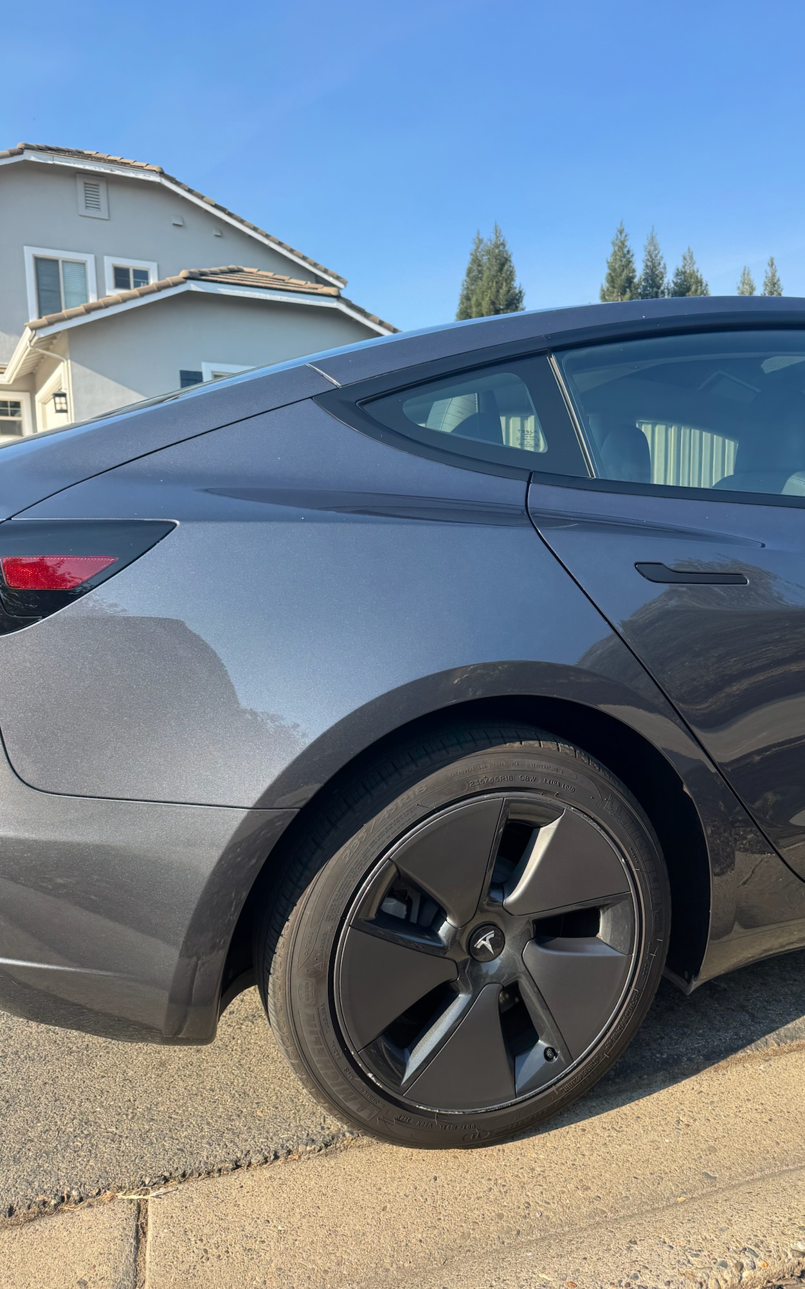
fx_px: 913
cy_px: 651
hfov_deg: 47.3
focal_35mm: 26
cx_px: 489
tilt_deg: -8.8
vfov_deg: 70.4
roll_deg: +0.1
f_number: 1.78
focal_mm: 6.76
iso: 80
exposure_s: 1/1597
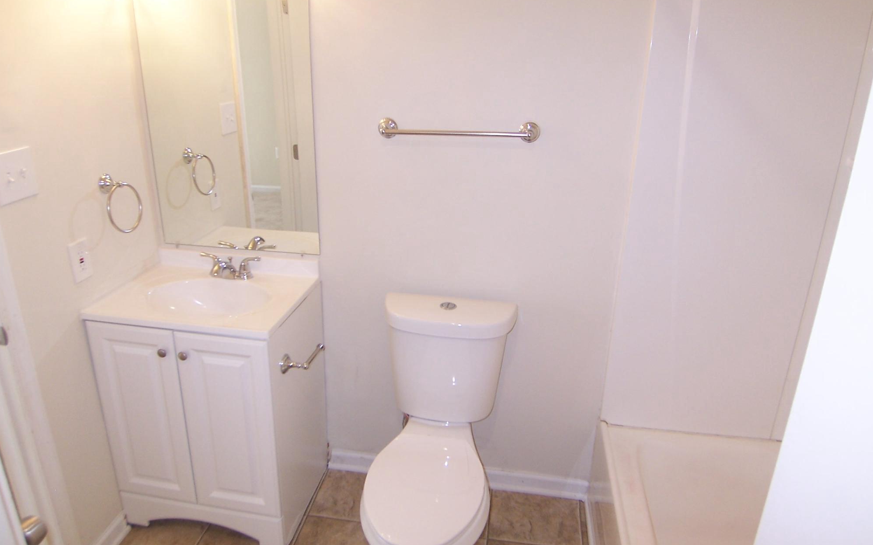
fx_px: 595
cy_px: 274
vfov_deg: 49.3
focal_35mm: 25
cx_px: 427
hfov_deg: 72.5
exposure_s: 1/30
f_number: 2.8
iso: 64
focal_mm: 3.8
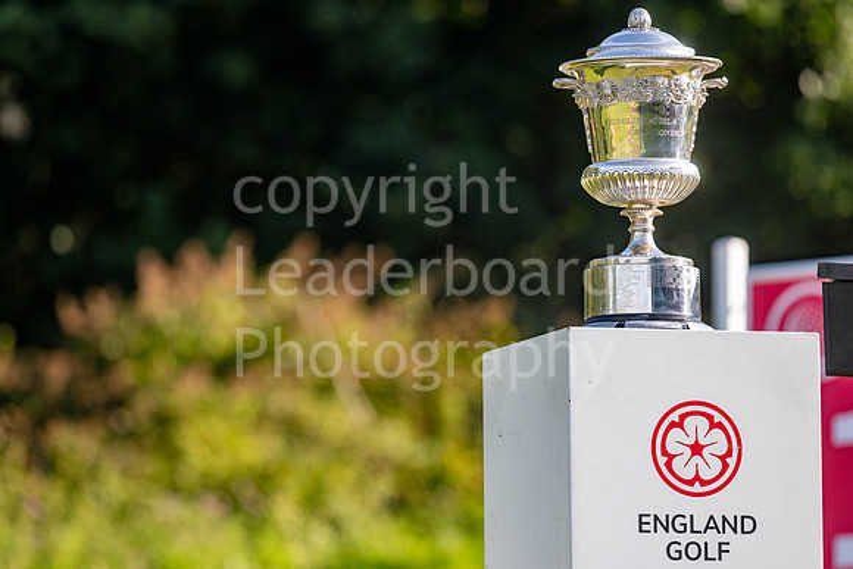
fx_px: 7603
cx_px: 456
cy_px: 295
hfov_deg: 6.4
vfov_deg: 4.3
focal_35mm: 321
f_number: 5.6
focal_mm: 300
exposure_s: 1/640
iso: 200
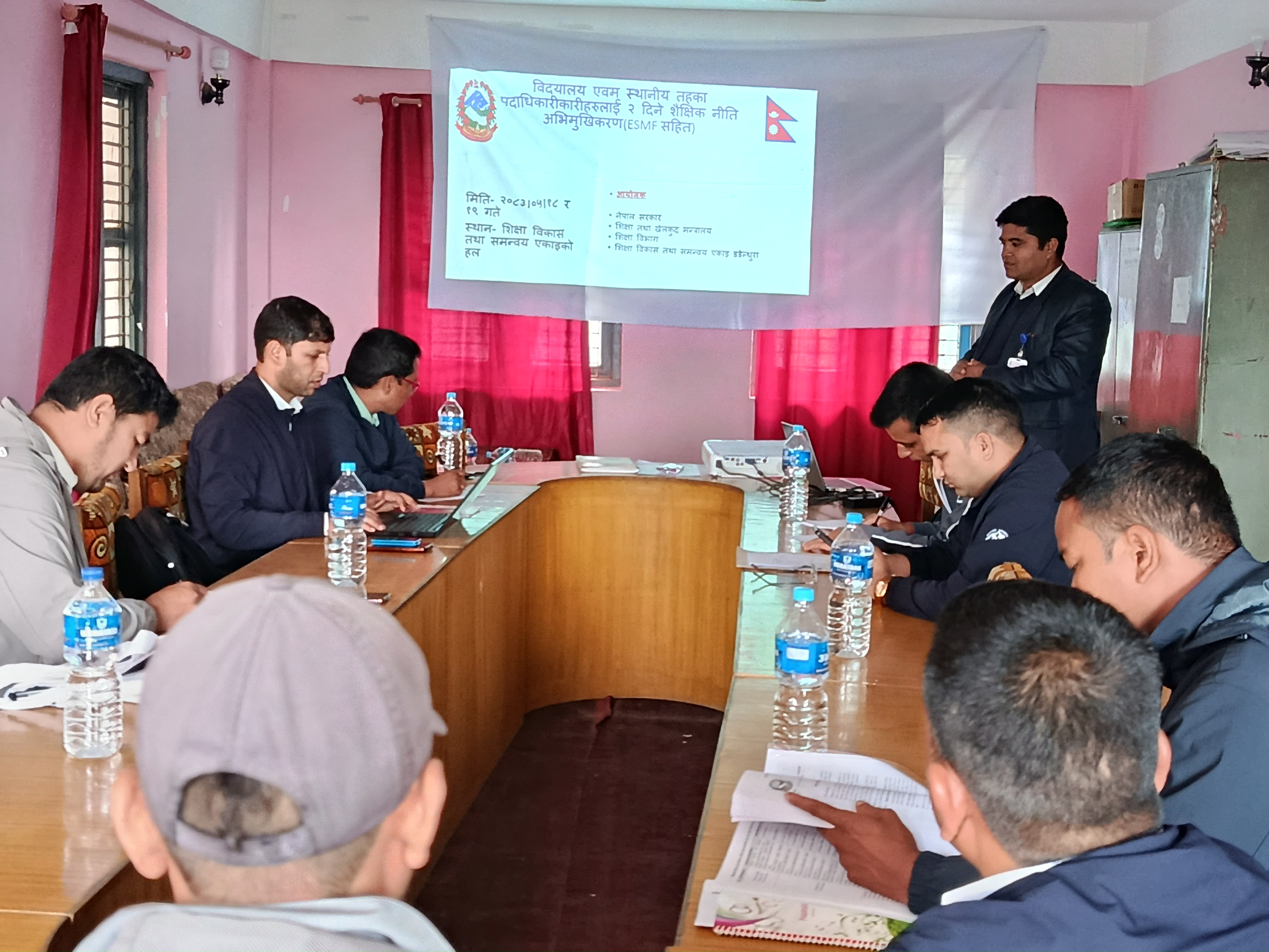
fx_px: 1760
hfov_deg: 39.7
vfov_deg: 30.3
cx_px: 634
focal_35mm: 48
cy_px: 476
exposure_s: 1/50
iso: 1025
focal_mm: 5.24
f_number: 1.7
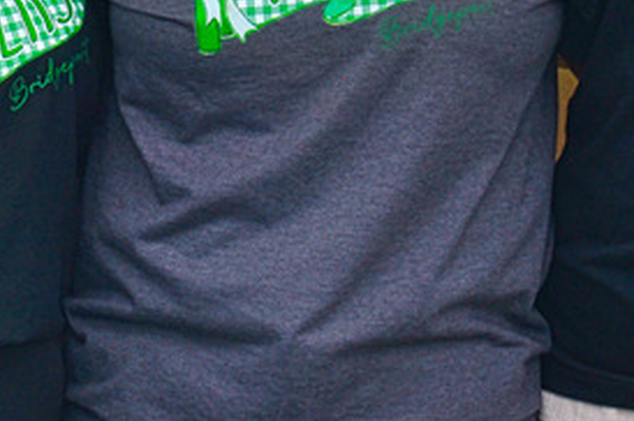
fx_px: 5433
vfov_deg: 4.4
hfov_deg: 6.7
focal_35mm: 309
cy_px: -230
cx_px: 243
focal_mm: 55
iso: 100
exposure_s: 1/500
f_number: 5.6
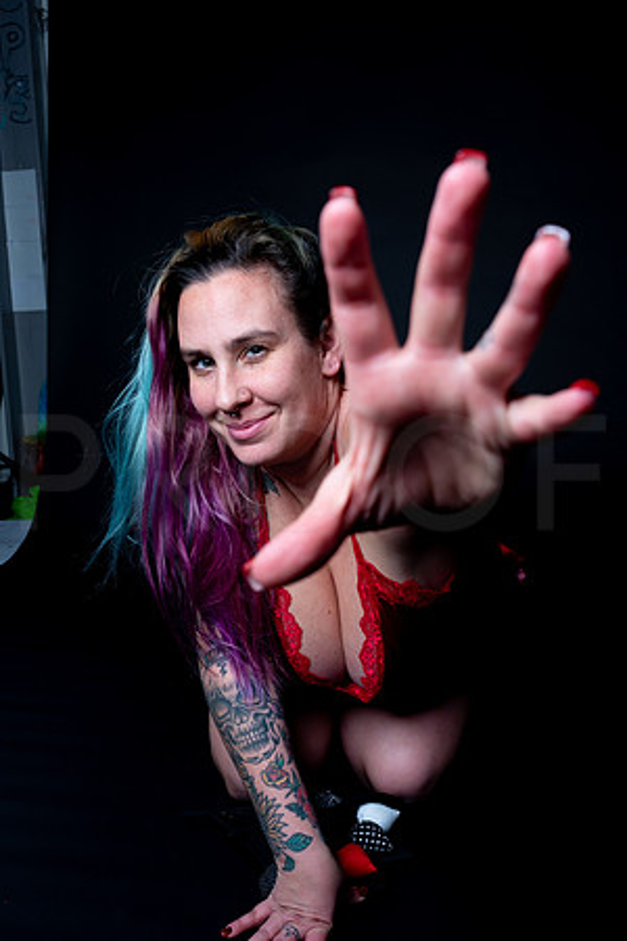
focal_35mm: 35
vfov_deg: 54.4
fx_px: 914
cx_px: 314
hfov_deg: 37.9
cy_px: 470
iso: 100
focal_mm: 35
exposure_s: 1/160
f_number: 10
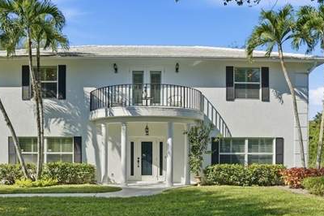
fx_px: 288
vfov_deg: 40.4
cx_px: 148
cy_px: 150
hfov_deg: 58.7
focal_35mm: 32
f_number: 9
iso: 400
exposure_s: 1/2500
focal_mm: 16
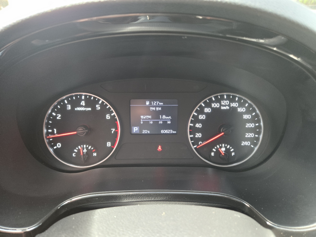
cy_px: 118
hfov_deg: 73.9
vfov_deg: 58.9
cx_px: 158
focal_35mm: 23
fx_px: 210
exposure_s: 1/49.5
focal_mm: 5.4
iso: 250
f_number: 1.8
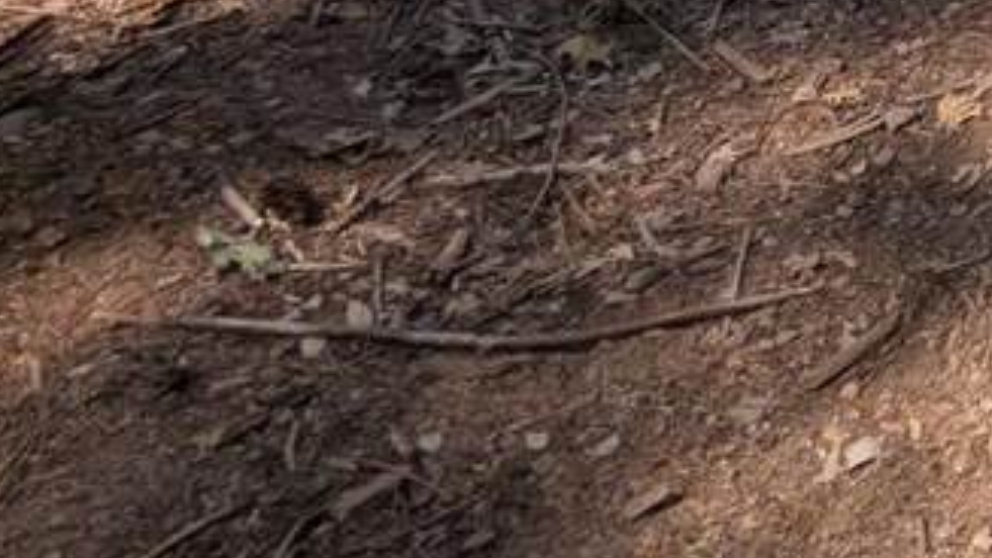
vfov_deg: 12.8
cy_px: -849
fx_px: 1789
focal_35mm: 68
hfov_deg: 20.7
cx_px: 1816
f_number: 2.2
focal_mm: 2.35
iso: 45
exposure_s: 1/654
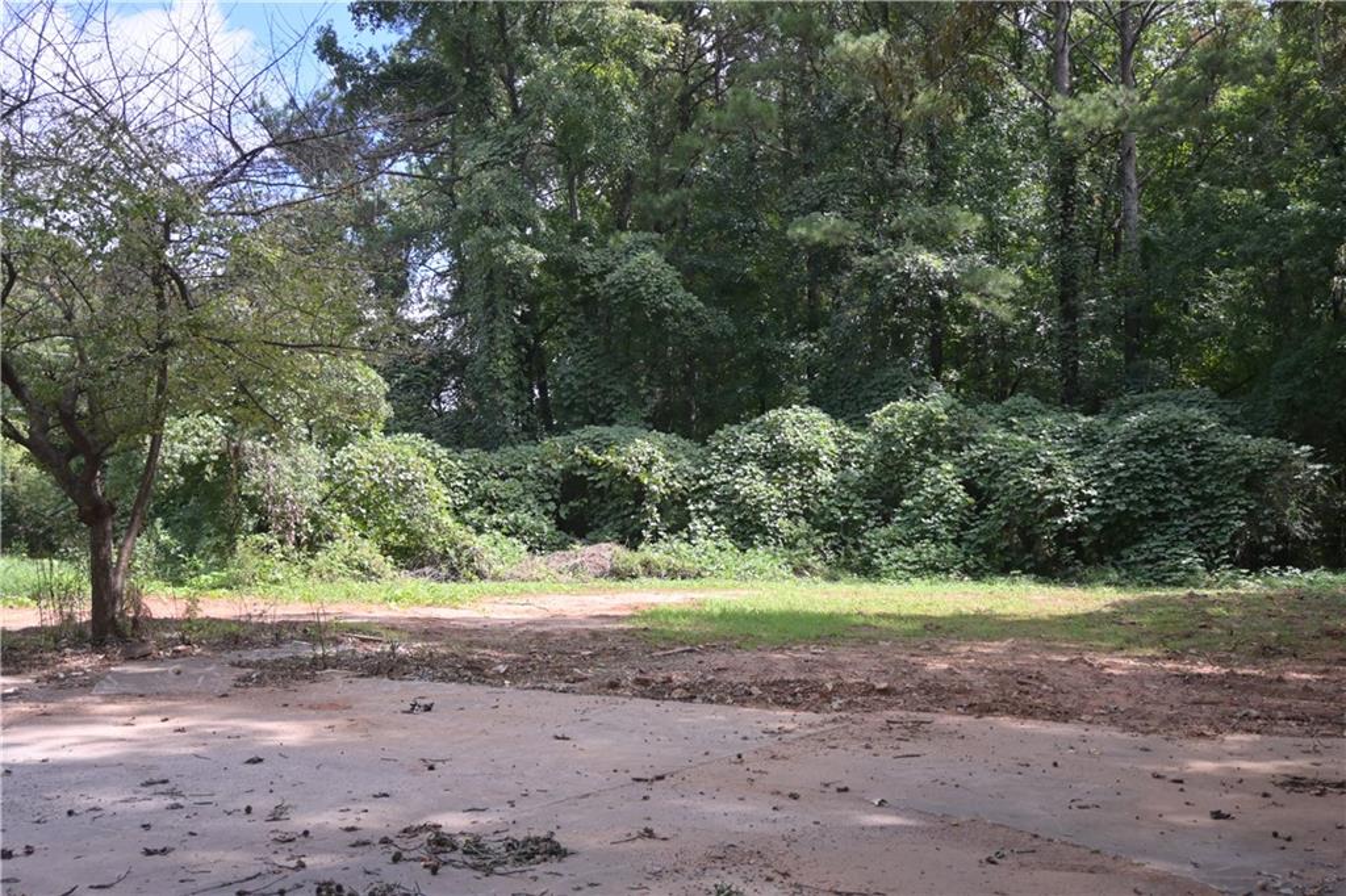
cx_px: 673
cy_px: 448
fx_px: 1289
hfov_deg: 55.1
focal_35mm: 34
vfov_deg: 38.3
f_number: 4.2
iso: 1000
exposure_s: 1/3200
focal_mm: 23
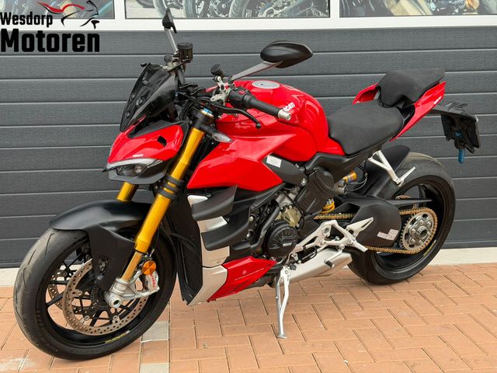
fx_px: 689
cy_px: 186
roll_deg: +1.6
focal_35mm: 48
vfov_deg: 30.3
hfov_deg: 39.7
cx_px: 248
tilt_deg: -7.6
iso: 80
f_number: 1.78
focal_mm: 6.76
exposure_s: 1/895
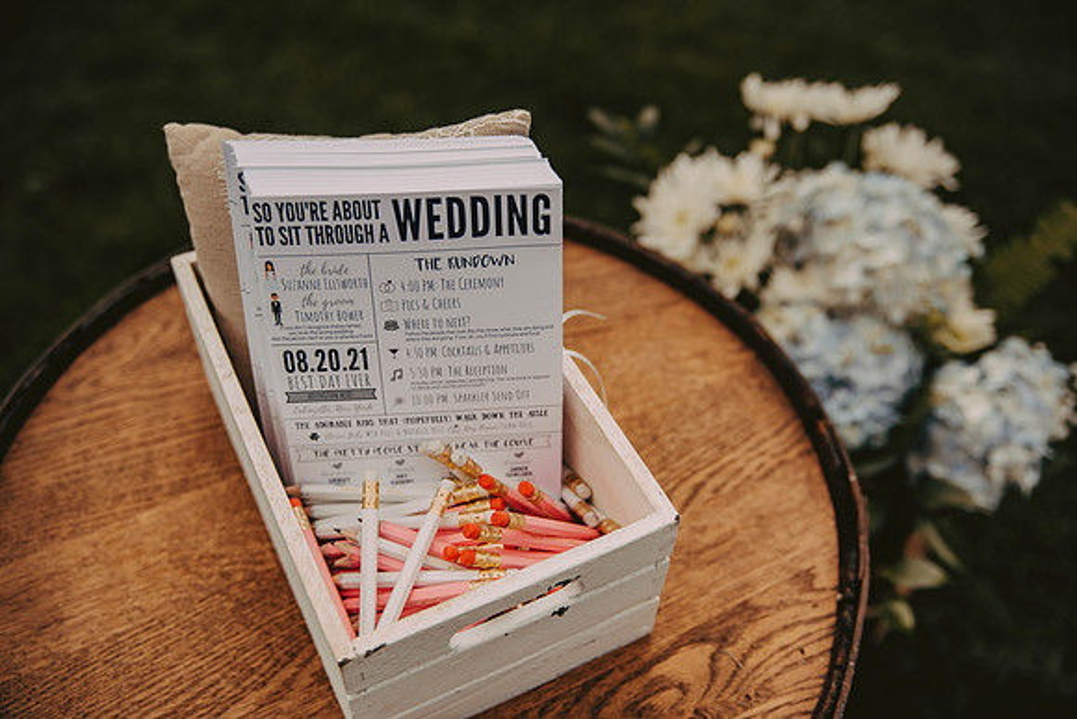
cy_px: 360
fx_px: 1197
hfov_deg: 48.4
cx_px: 538
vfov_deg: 33.4
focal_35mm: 40
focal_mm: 40
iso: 250
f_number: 2.8
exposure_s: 1/4000
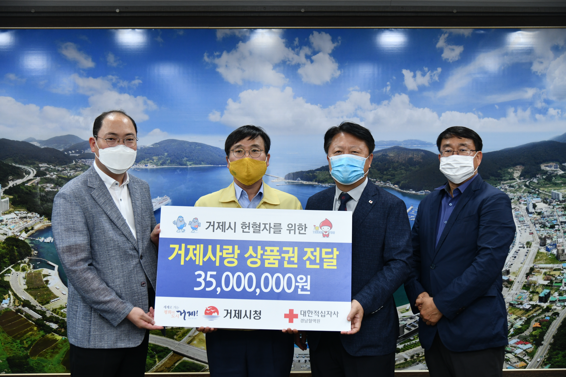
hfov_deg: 38.2
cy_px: 188
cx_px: 283
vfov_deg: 26.0
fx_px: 817
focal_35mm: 52
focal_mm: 52
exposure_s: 1/250
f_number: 4
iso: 1000
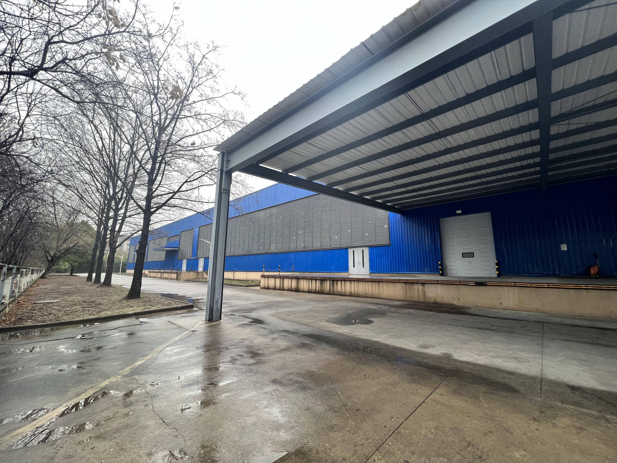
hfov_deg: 106.2
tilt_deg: +8.2
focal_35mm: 13
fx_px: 232
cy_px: 232
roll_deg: -0.2
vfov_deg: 89.9
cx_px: 308
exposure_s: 1/99
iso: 100
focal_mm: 1.57
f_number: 1.8
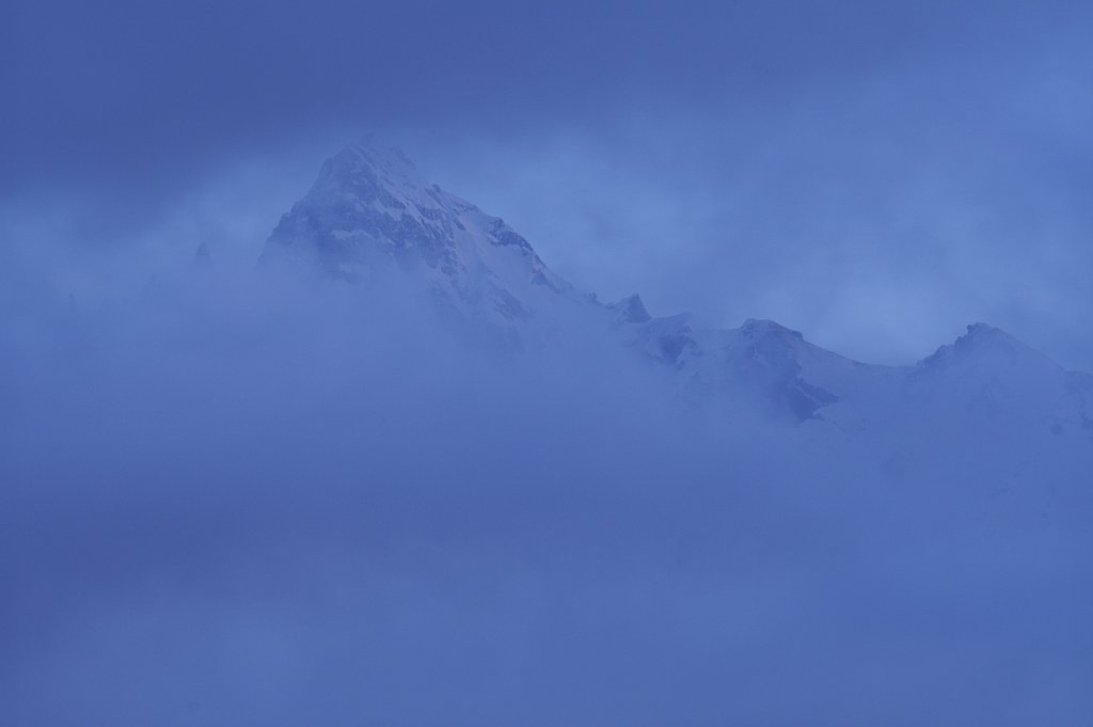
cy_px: 364
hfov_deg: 7.6
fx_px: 8191
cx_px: 546
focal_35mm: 270
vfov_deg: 5.1
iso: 100
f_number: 10
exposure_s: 1/2.5
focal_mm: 180
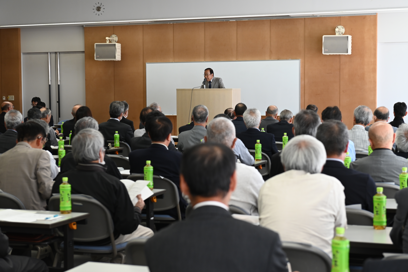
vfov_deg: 19.5
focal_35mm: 70
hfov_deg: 28.8
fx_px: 794
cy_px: 136
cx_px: 204
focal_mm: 70
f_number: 5.6
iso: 800
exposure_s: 1/100
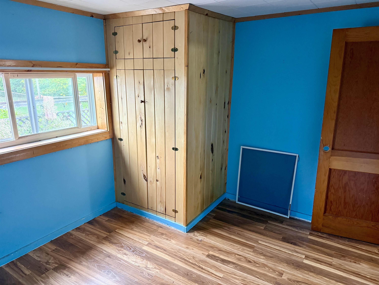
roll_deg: -0.9
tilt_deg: -13.4
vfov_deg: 56.8
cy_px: 142
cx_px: 190
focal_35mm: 24
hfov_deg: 71.6
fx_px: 263
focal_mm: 6.76
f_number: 1.78
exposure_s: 1/60
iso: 500
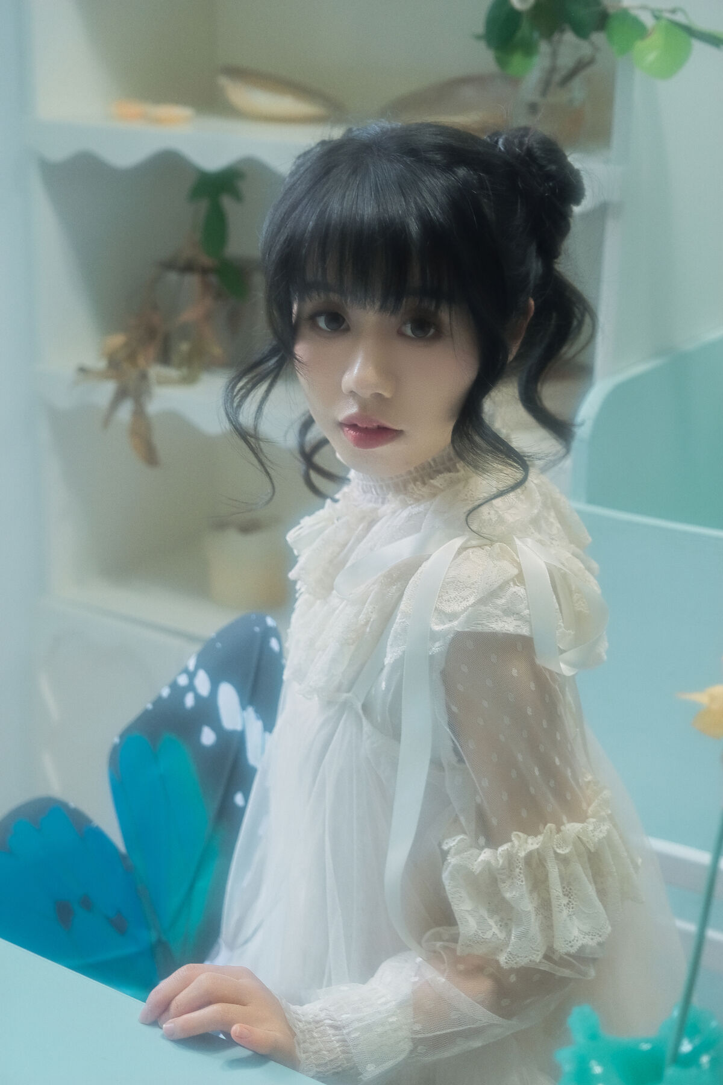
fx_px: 1597
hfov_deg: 25.5
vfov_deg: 37.5
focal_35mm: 53
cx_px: 362
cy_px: 542
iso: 800
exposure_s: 1/250
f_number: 2.8
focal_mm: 35.3
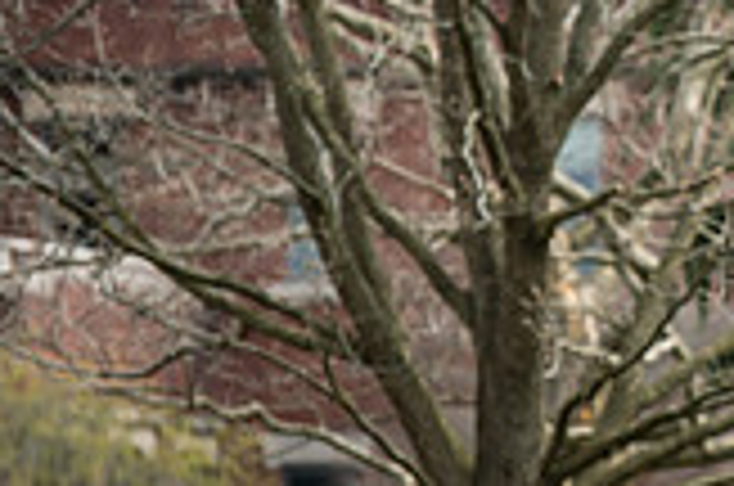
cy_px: 137
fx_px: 13797
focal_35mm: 678
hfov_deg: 3.0
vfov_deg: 2.0
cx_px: 1013
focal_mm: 190
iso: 160
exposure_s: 1/1000
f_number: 3.5
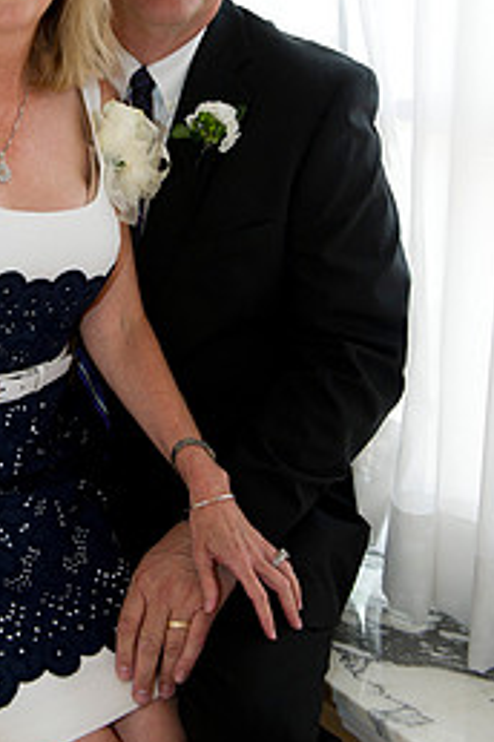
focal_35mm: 61
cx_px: 96
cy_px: 187
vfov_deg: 32.3
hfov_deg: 22.0
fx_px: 1255
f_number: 4
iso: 1250
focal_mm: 35
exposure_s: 1/100
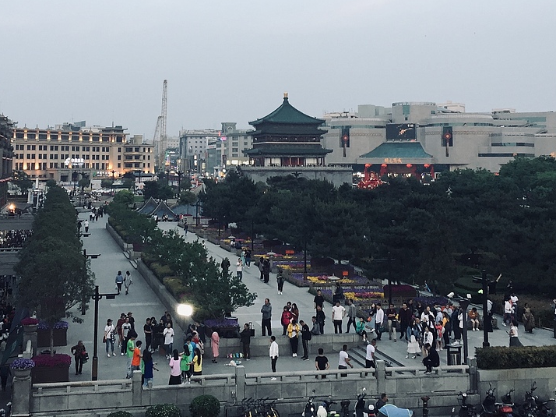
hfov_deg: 36.8
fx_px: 835
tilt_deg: +3.6
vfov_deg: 27.6
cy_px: 96
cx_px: 241
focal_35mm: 52
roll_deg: -0.6
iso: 32
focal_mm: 4.15
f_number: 2.2
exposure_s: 1/33
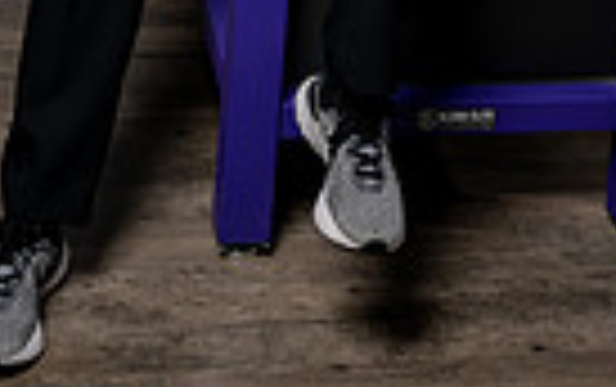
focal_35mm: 107
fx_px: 1799
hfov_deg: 19.4
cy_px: -549
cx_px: 346
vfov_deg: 10.5
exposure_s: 1/250
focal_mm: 32
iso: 200
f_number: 8
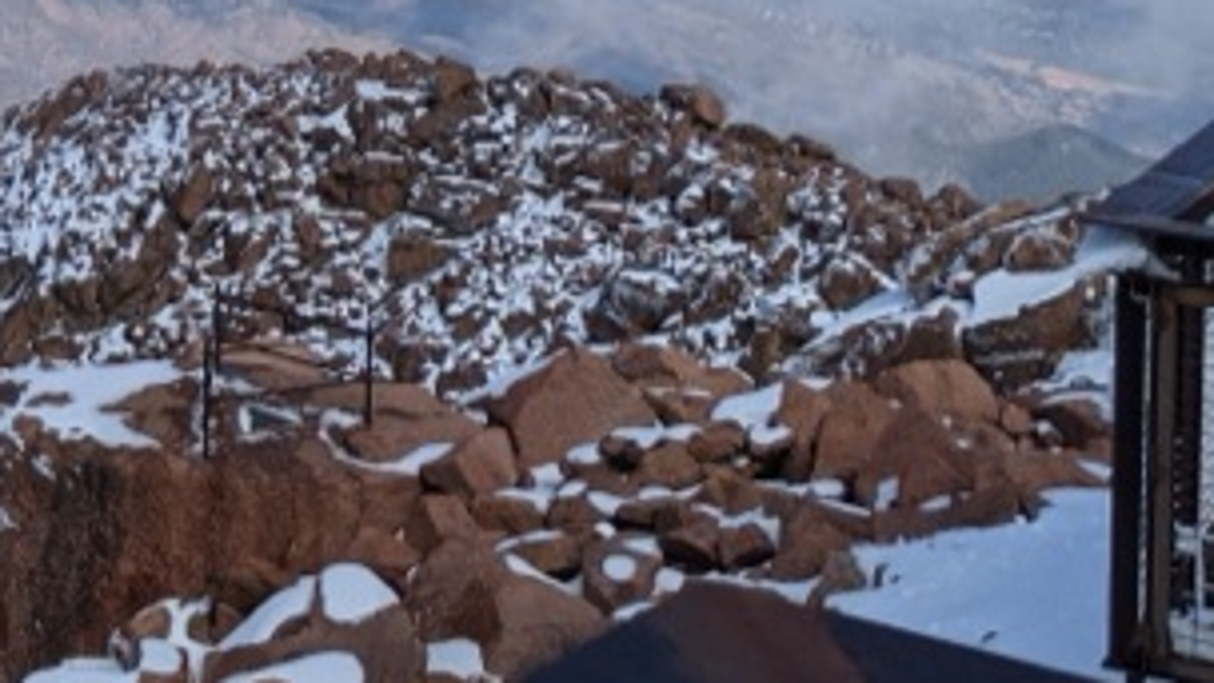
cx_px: -236
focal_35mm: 92
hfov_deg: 21.5
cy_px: -383
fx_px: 2962
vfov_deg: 12.4
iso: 71
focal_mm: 4.38
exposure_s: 1/5848
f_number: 1.73
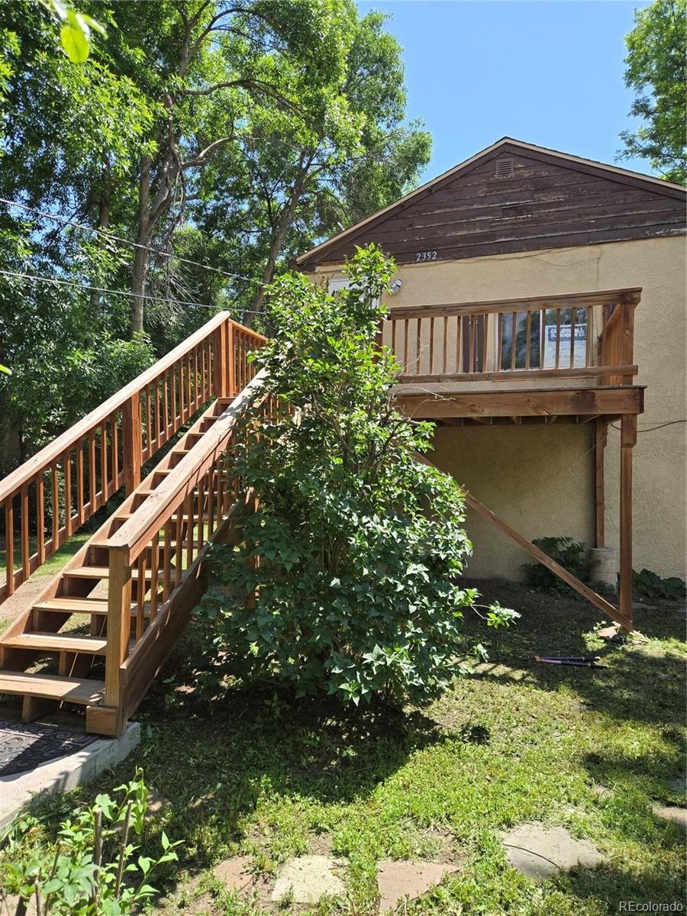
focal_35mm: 23
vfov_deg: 73.9
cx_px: 344
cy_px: 458
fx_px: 609
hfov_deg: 58.9
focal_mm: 5.4
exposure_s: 1/2308
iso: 80
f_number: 1.8
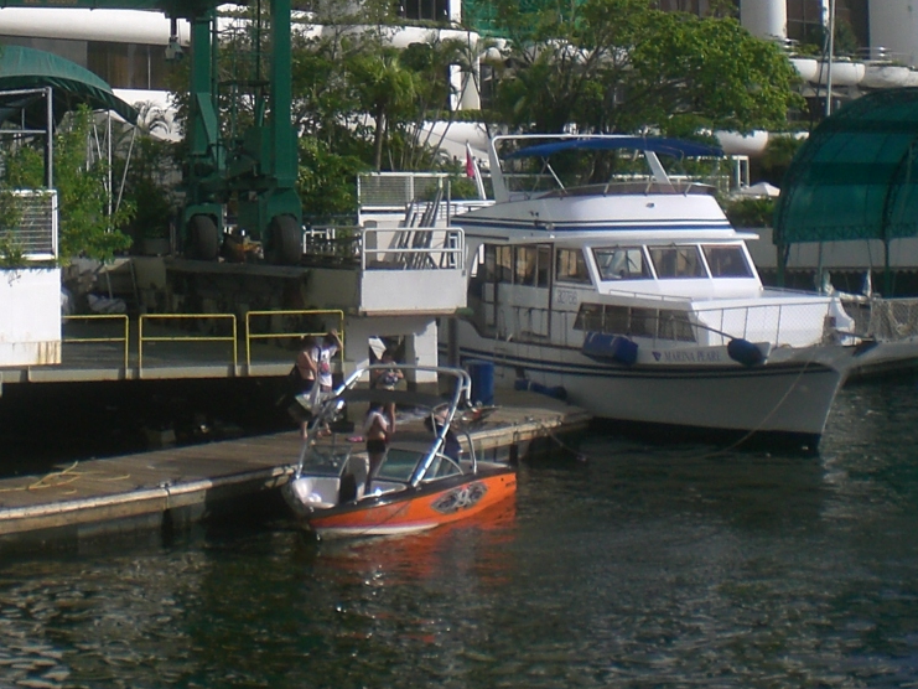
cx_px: 196
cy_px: 133
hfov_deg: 23.5
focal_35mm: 82
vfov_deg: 17.8
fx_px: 2175
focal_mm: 6.3
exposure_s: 1/800
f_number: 4.4
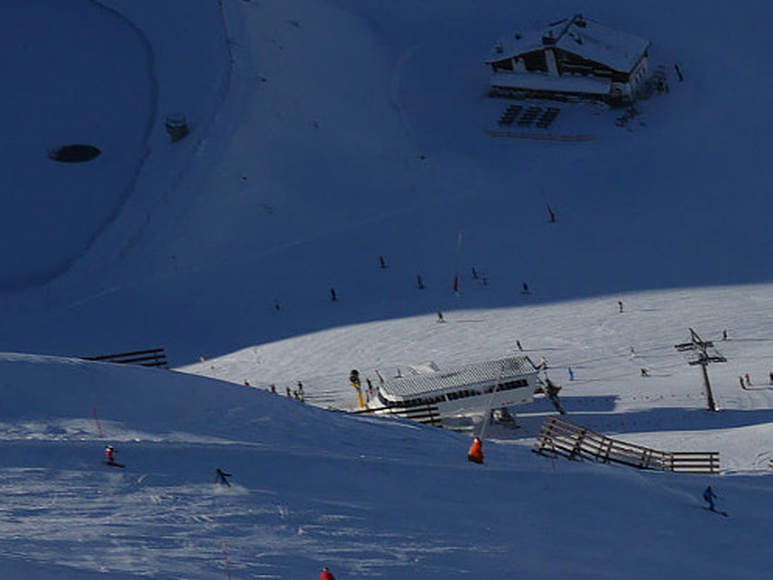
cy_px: 837
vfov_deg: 7.1
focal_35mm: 206
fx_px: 4601
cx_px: 1075
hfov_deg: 9.4
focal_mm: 32
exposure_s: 1/3200
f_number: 5
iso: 200
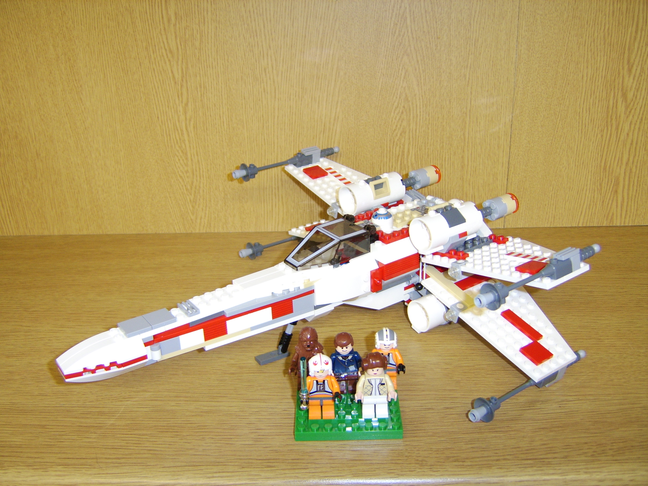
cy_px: 243
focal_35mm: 31
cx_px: 324
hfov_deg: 58.4
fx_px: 580
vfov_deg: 45.4
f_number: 2.7
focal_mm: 8.13
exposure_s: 1/30
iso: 141
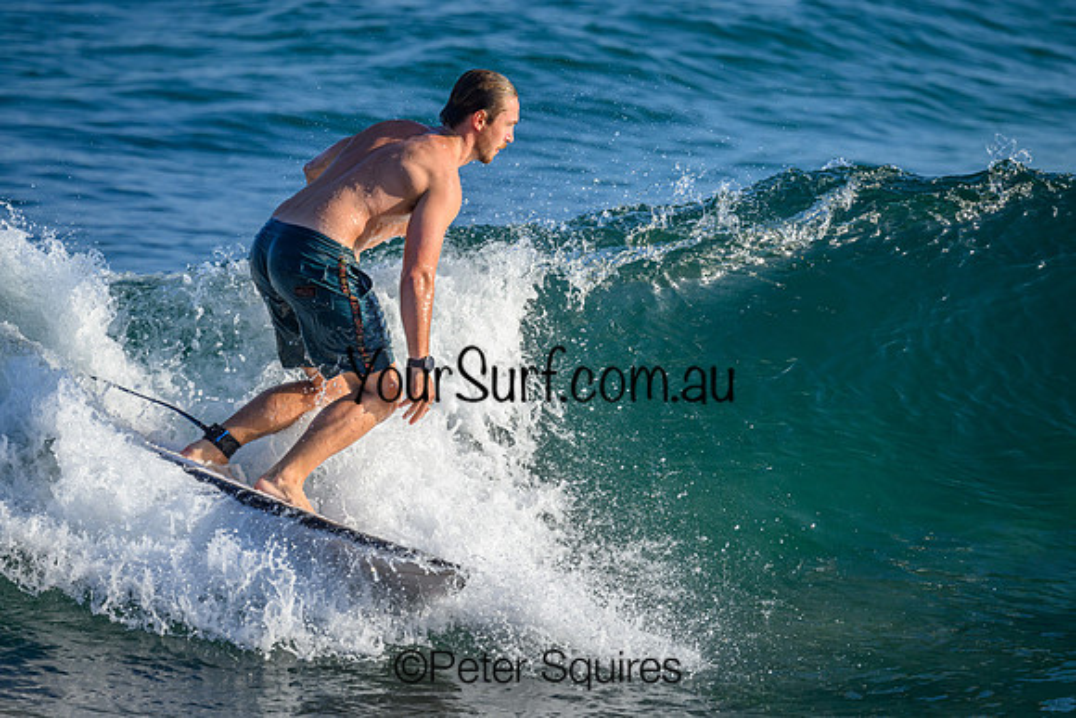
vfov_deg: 1.7
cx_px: 538
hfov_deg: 2.6
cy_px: 359
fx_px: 23916
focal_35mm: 800
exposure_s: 1/2000
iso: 560
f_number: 6.3
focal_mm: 800
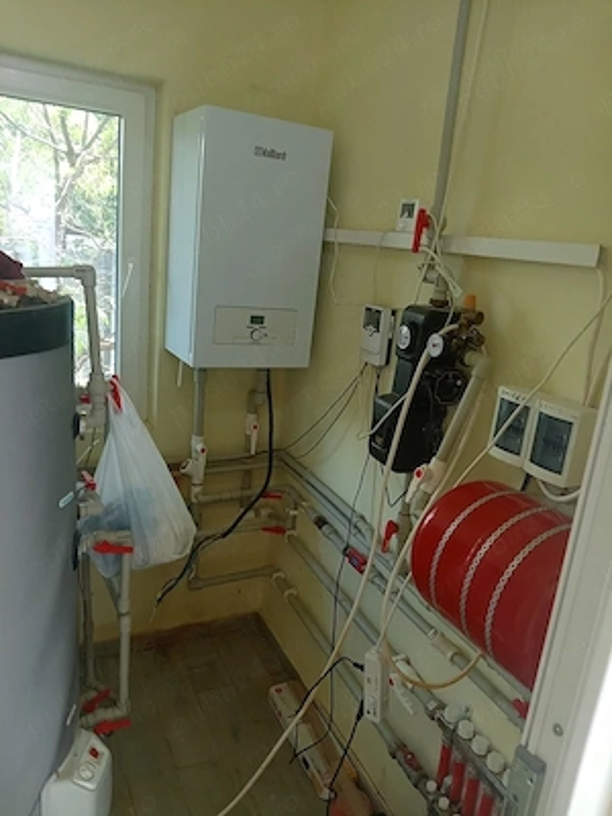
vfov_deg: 67.3
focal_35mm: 26
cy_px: 408
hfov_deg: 53.1
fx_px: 613
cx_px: 306
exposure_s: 1/50
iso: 118
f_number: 1.8
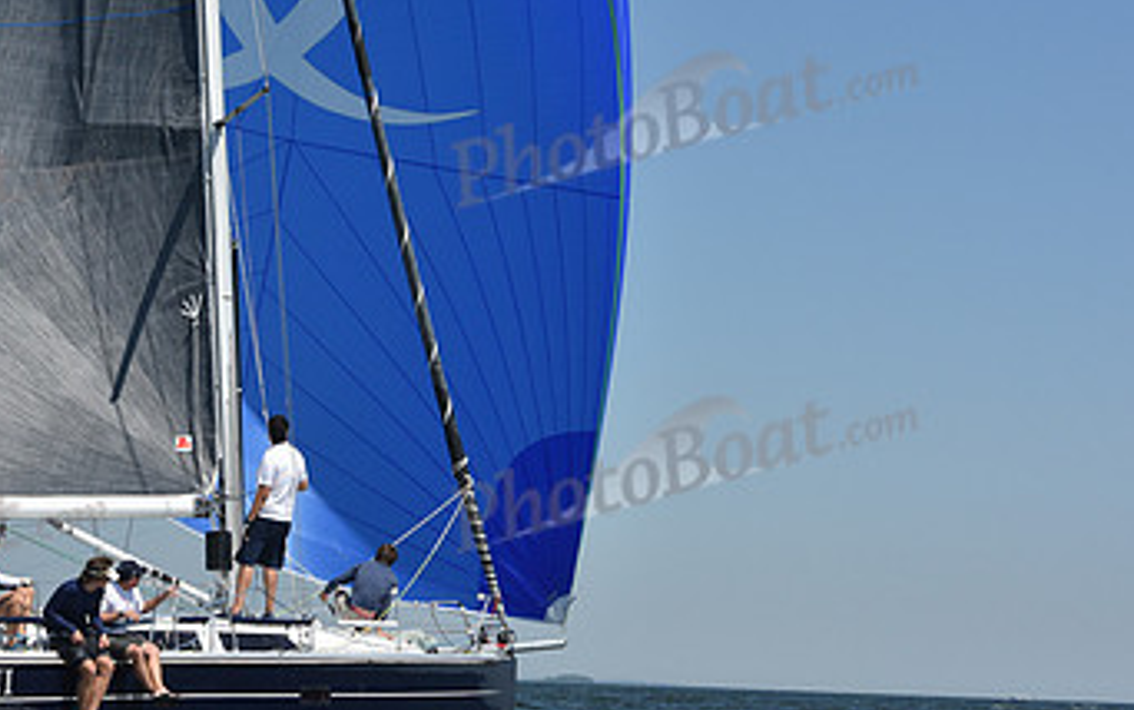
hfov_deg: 17.1
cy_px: 340
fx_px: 3741
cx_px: 282
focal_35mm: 121
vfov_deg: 10.8
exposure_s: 1/1250
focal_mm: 70
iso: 250
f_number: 8
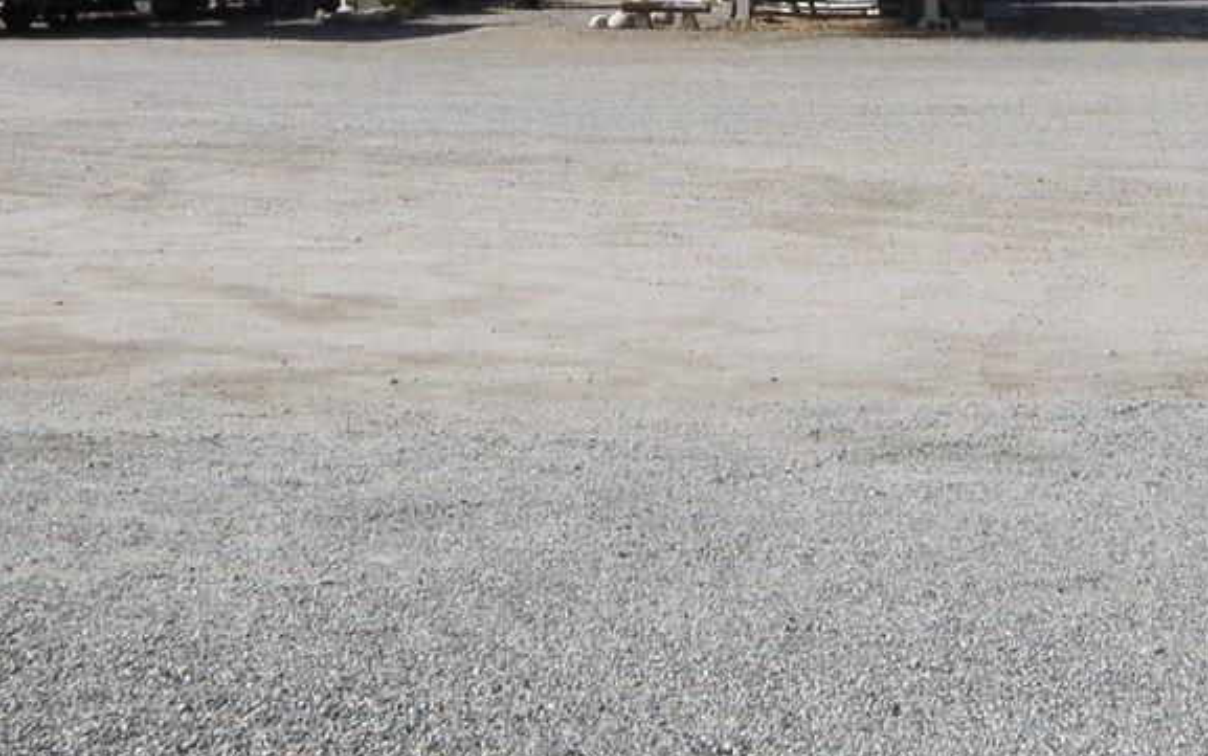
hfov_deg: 22.0
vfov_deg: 13.5
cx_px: 750
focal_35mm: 94
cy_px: -186
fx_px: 3096
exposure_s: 1/500
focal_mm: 5.72
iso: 64
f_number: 5.6
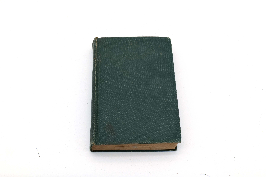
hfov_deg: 39.6
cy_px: 88
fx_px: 369
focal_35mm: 50
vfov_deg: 27.0
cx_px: 133
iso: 2000
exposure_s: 1/80
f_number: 22
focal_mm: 50
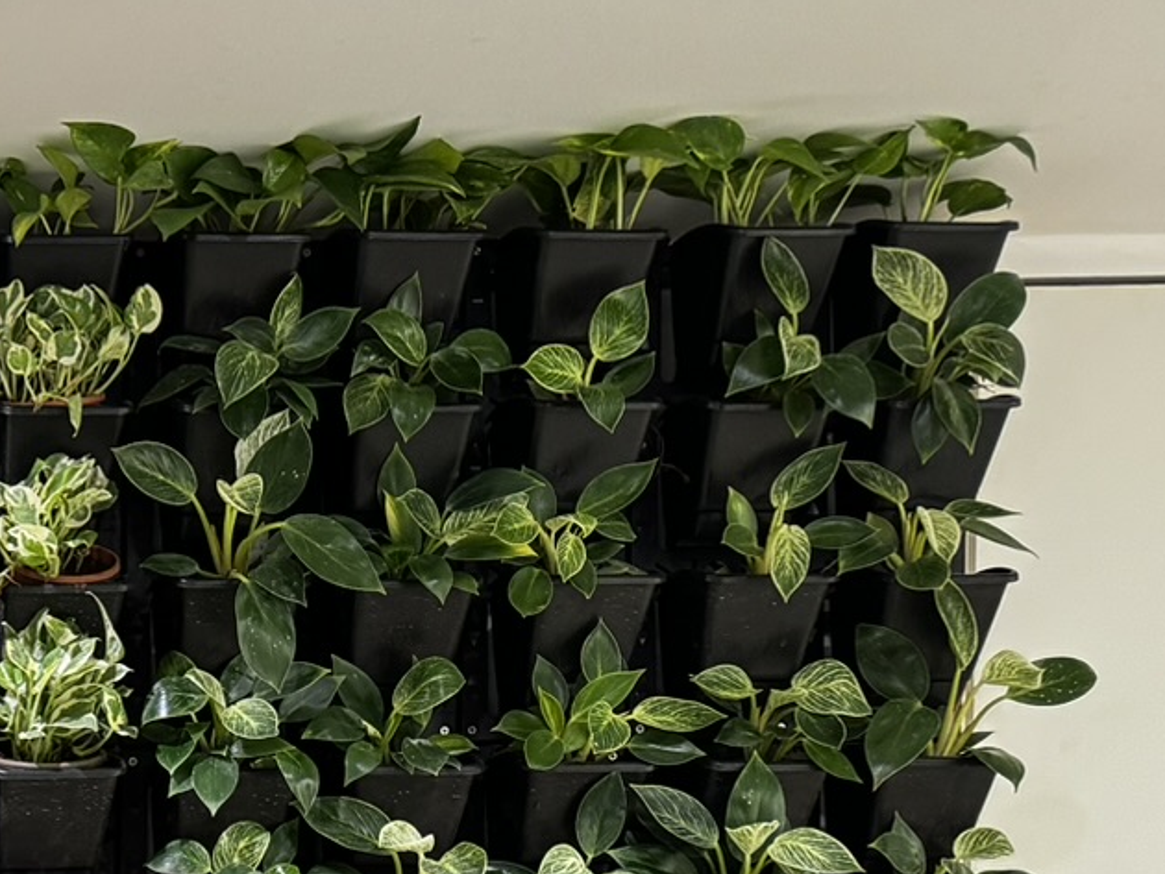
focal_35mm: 78
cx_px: -523
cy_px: 1382
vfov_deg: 16.8
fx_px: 2626
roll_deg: +0.4
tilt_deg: -1.5
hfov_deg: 21.5
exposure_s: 1/50
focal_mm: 6.86
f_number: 1.78
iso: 320
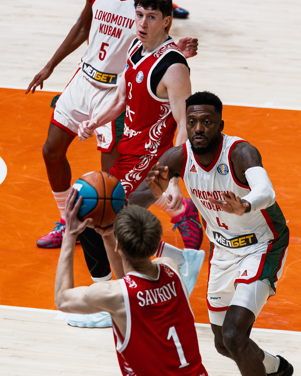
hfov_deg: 3.9
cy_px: 231
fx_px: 4453
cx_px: 182
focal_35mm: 400
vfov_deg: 4.8
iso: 1000
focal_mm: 200
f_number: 4
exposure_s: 1/1000
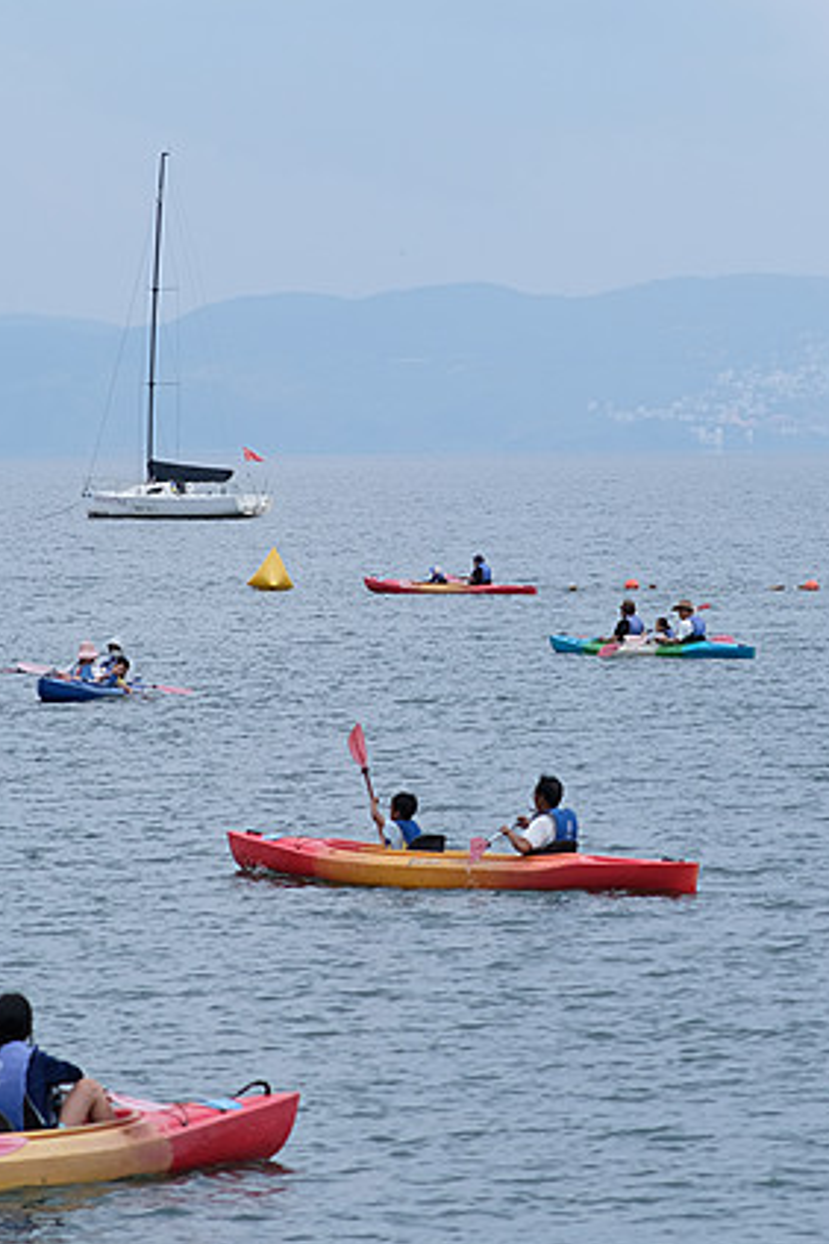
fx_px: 8358
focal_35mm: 242
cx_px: 494
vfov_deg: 8.5
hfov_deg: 5.7
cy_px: 569
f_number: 3.6
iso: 250
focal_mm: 85
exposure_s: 1/2000
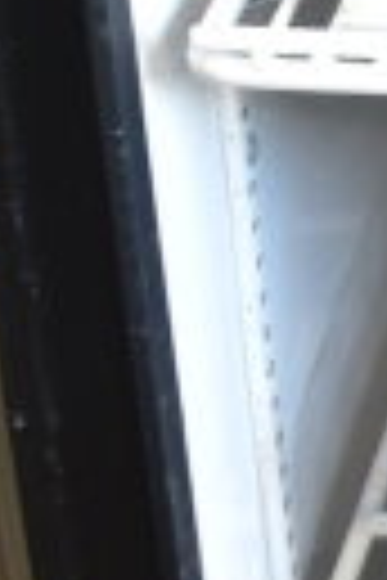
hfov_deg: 6.4
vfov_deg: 10.5
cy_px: -209
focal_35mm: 191
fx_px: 3080
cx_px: 1256
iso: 720
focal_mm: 18
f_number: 3.5
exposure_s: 1/30
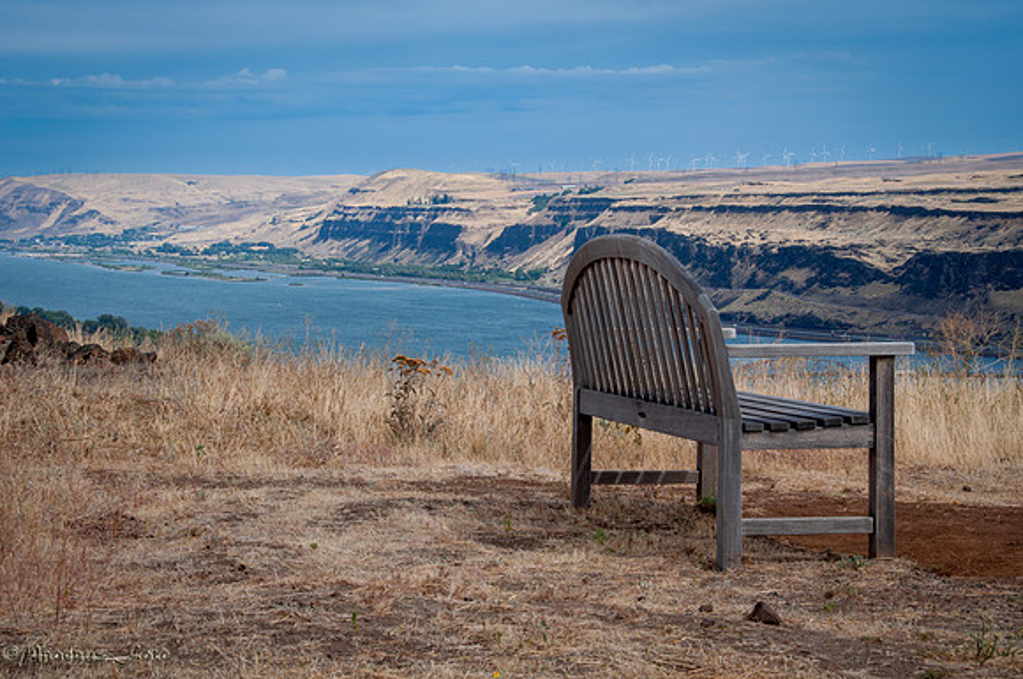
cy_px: 340
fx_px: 2259
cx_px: 512
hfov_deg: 25.5
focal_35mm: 80
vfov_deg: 17.1
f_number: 20
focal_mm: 52
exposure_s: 1/30
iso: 200
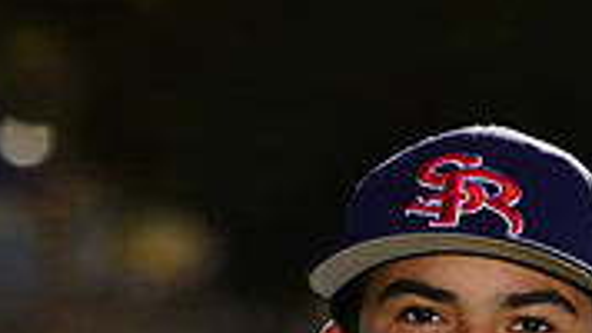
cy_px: 852
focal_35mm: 1023
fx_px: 16054
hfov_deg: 2.1
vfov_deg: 1.2
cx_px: 501
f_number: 9
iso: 100
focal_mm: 300
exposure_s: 1/250
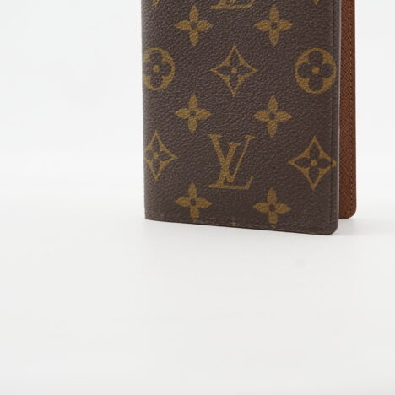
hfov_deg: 18.6
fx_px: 1201
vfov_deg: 18.5
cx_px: 254
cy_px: 89
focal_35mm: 93
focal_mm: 50
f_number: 6.3
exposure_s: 1/13
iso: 640
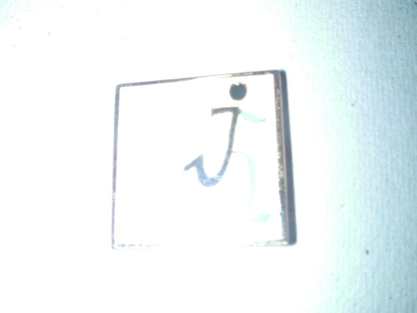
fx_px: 458
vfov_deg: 37.7
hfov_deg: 49.0
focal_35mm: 38
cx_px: 208
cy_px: 156
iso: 200
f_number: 5.6
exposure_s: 1/30
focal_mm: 6.3
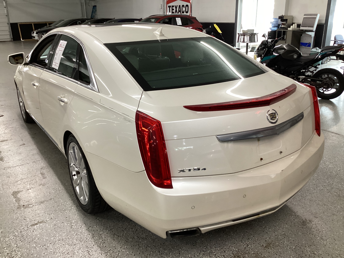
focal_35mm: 31
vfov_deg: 45.4
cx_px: 172
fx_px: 308
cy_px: 129
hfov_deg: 58.4
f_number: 2.4
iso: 100
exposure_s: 1/50
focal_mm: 3.3
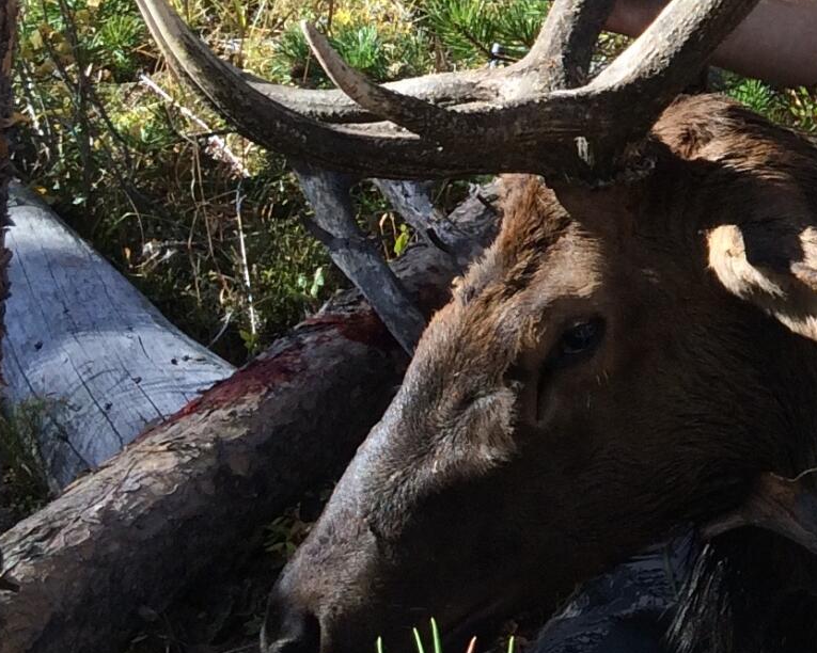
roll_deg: -0.5
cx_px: 1474
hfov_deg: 15.0
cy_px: 21
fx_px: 2684
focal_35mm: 111
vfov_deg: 13.7
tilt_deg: +4.0
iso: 32
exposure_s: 1/507
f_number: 2.2
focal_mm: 4.15
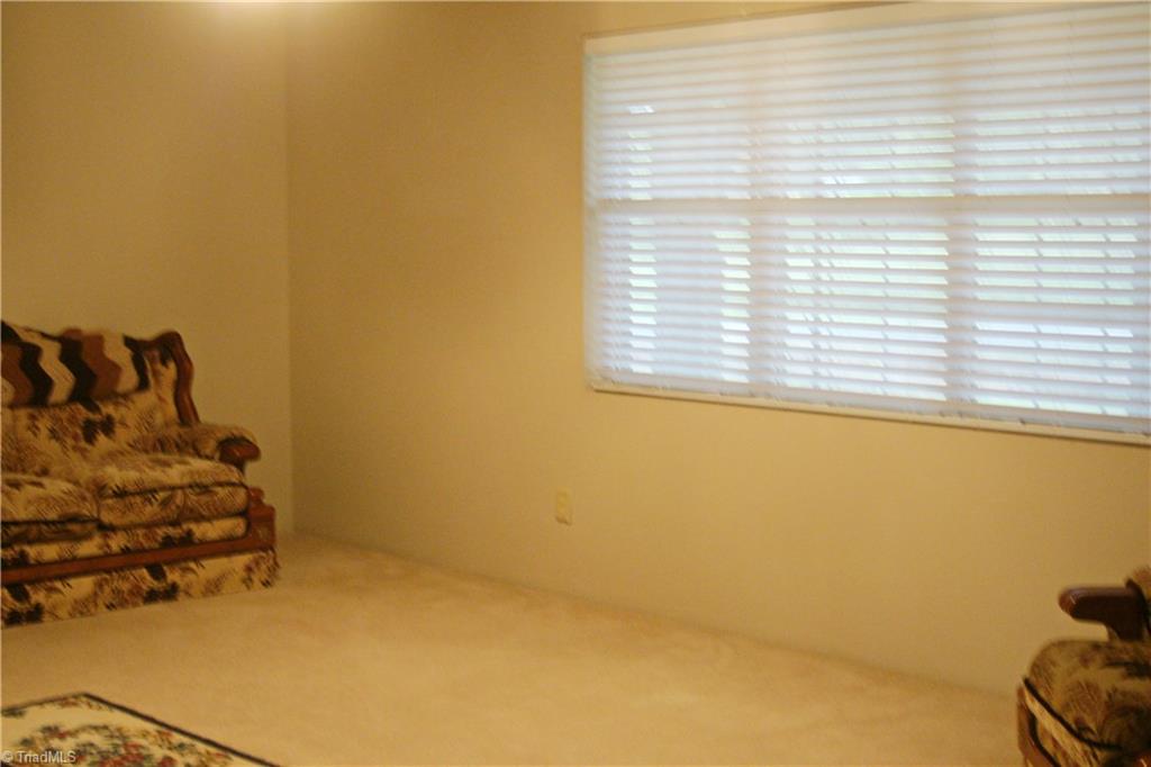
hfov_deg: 37.9
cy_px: 384
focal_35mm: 52
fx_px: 1678
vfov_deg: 25.7
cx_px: 576
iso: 800
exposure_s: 1/30
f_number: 3.5
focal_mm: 35
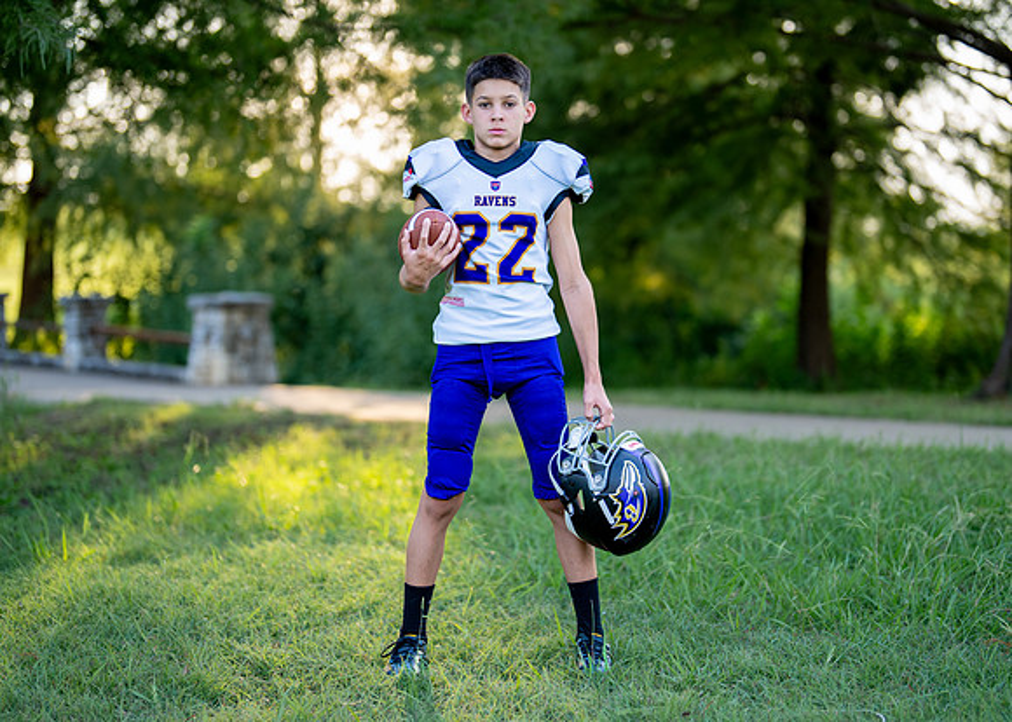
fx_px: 1828
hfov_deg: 30.9
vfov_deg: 22.4
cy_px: 334
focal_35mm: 64
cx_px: 523
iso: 125
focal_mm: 50
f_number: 1.2
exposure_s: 1/1000
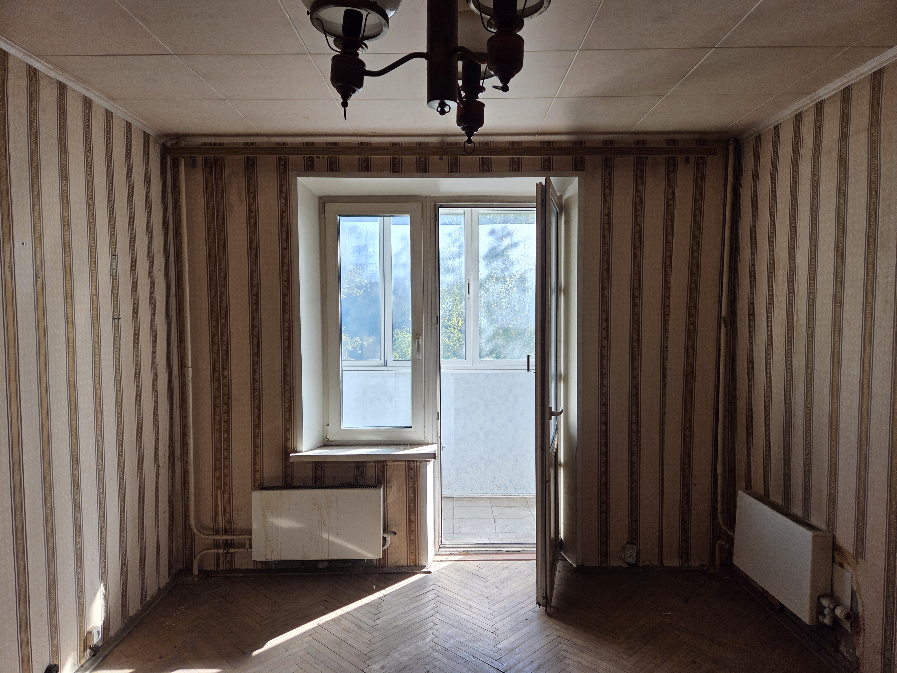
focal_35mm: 23
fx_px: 596
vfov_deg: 58.9
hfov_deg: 73.9
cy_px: 336
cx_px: 448
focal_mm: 5.4
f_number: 1.8
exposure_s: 1/100
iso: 32
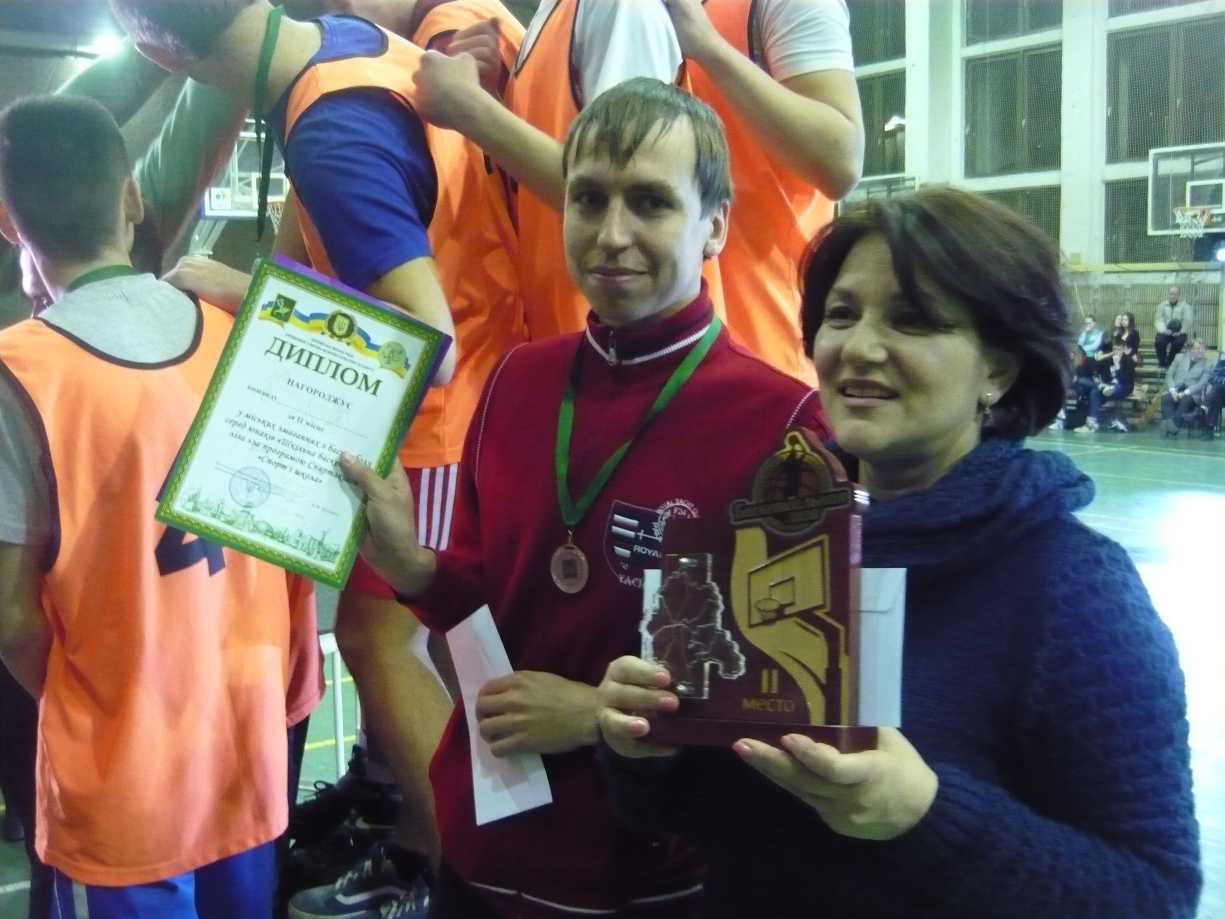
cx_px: 612
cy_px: 460
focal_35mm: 36
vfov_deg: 39.7
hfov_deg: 51.4
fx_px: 1274
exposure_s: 1/20
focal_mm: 6
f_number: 2.9
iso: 800
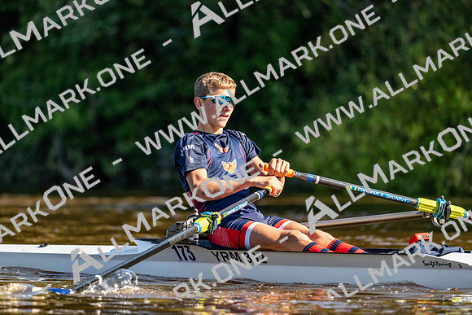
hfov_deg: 5.2
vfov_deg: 3.4
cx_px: 236
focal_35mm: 400
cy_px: 158
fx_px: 5245
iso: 1250
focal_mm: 400
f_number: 4.5
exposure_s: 1/3200
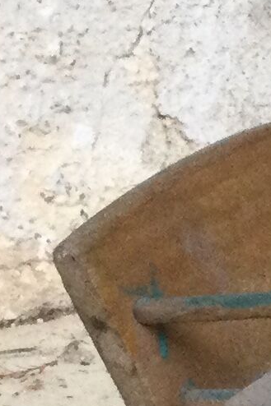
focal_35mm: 213
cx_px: 1336
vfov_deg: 9.5
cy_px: 542
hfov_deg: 5.2
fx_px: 2407
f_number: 2.4
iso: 50
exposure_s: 1/33
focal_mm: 3.3
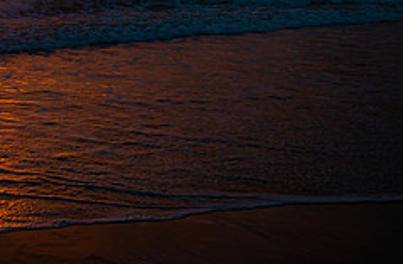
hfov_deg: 25.1
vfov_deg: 17.2
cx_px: -46
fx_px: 836
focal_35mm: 75
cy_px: -52
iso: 100
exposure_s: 1/320
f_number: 5
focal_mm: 30.5
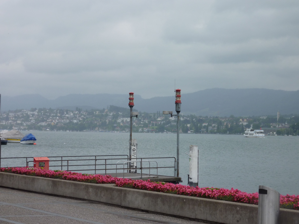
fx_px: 829
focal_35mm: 96
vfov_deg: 15.4
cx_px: 150
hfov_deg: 20.4
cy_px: 112
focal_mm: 15.8
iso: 100
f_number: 4.3
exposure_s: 1/400
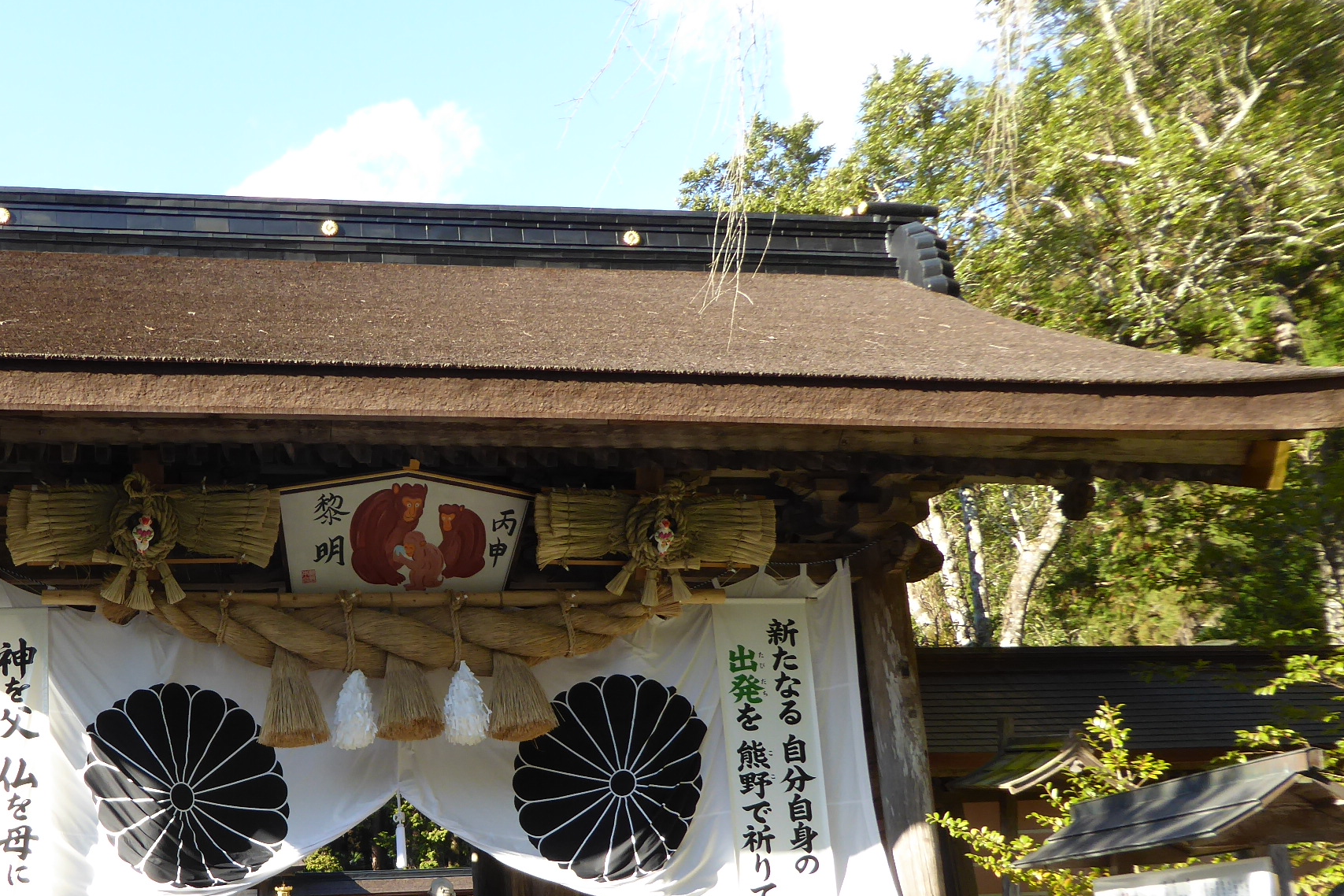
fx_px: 1456
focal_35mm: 39
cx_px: 359
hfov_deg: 47.9
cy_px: 709
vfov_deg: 33.3
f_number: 3.3
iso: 100
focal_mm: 4.3
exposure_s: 1/200
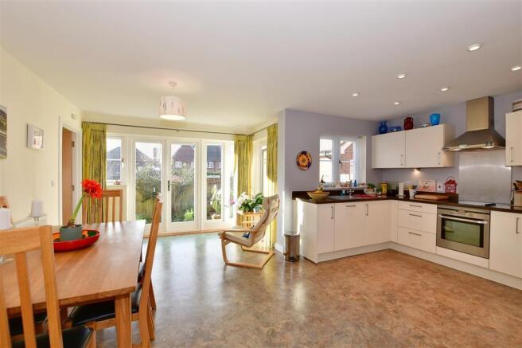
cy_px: 174
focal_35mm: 15
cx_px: 261
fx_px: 217
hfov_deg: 100.4
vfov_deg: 77.3
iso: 200
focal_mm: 10
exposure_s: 1/60
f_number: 8
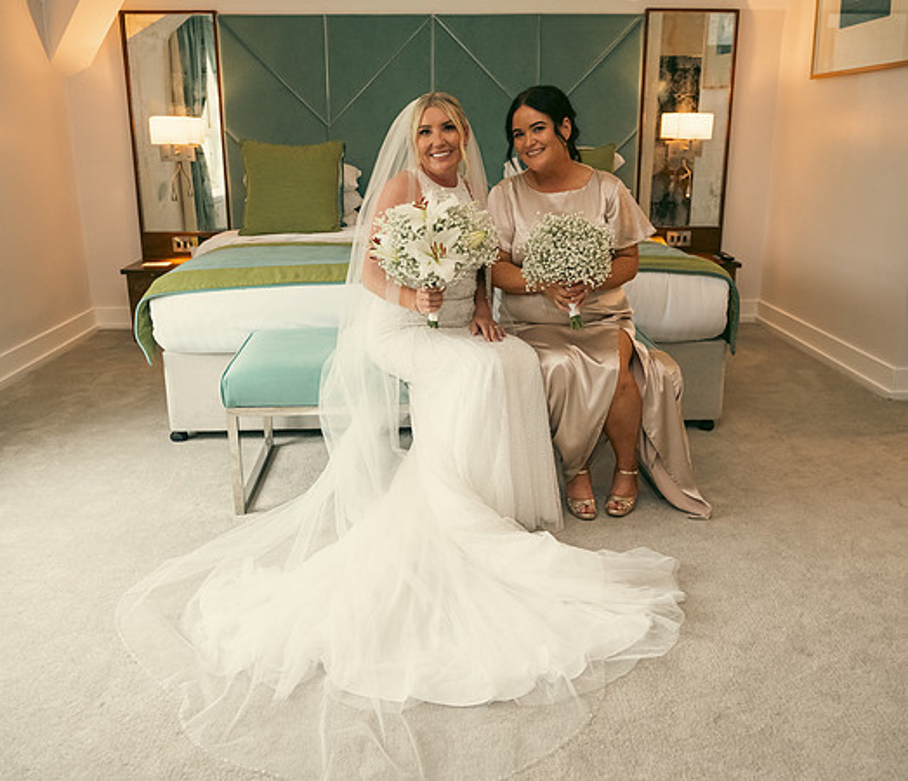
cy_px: 391
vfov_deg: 50.3
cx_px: 469
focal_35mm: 30
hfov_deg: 57.3
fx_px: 831
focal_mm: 24
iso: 800
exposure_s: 1/160
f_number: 3.5
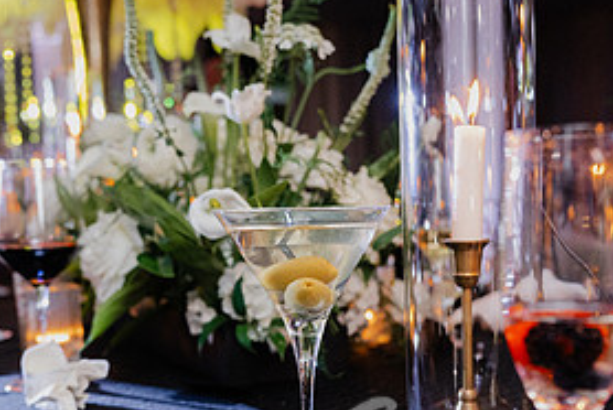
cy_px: 272
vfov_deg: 26.9
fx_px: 852
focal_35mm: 50
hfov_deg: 39.5
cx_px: 269
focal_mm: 24
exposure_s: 1/125
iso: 2000
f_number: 2.8
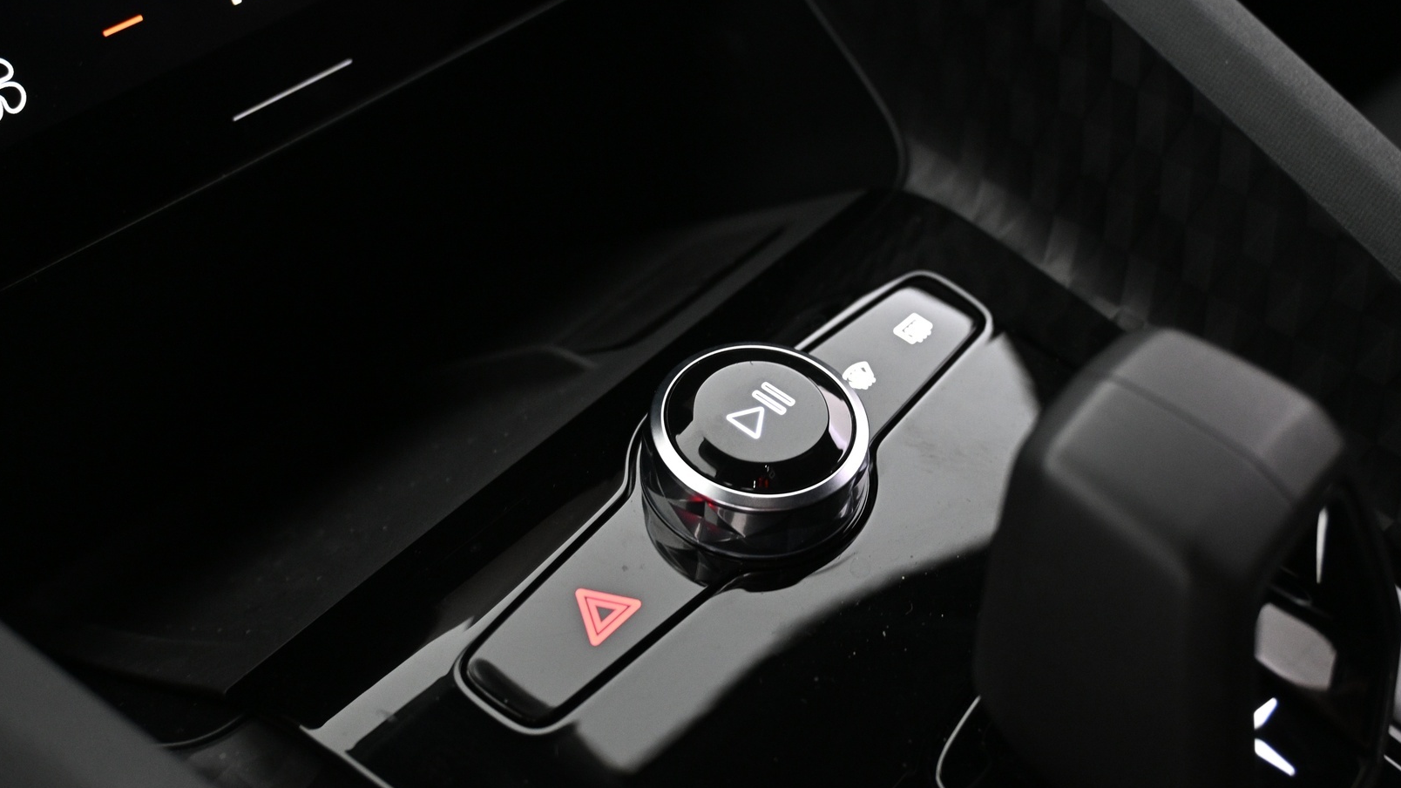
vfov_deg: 30.6
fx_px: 1441
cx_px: 700
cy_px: 431
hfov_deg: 51.9
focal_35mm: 39
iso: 1600
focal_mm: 24.5
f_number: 4.2
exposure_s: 1/15
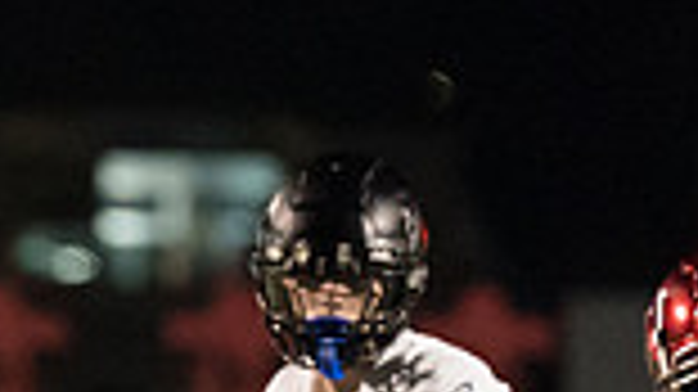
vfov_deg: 1.0
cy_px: 653
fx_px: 22605
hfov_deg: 1.8
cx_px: -114
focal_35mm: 1222
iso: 12800
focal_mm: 200
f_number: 2.8
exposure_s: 1/1250
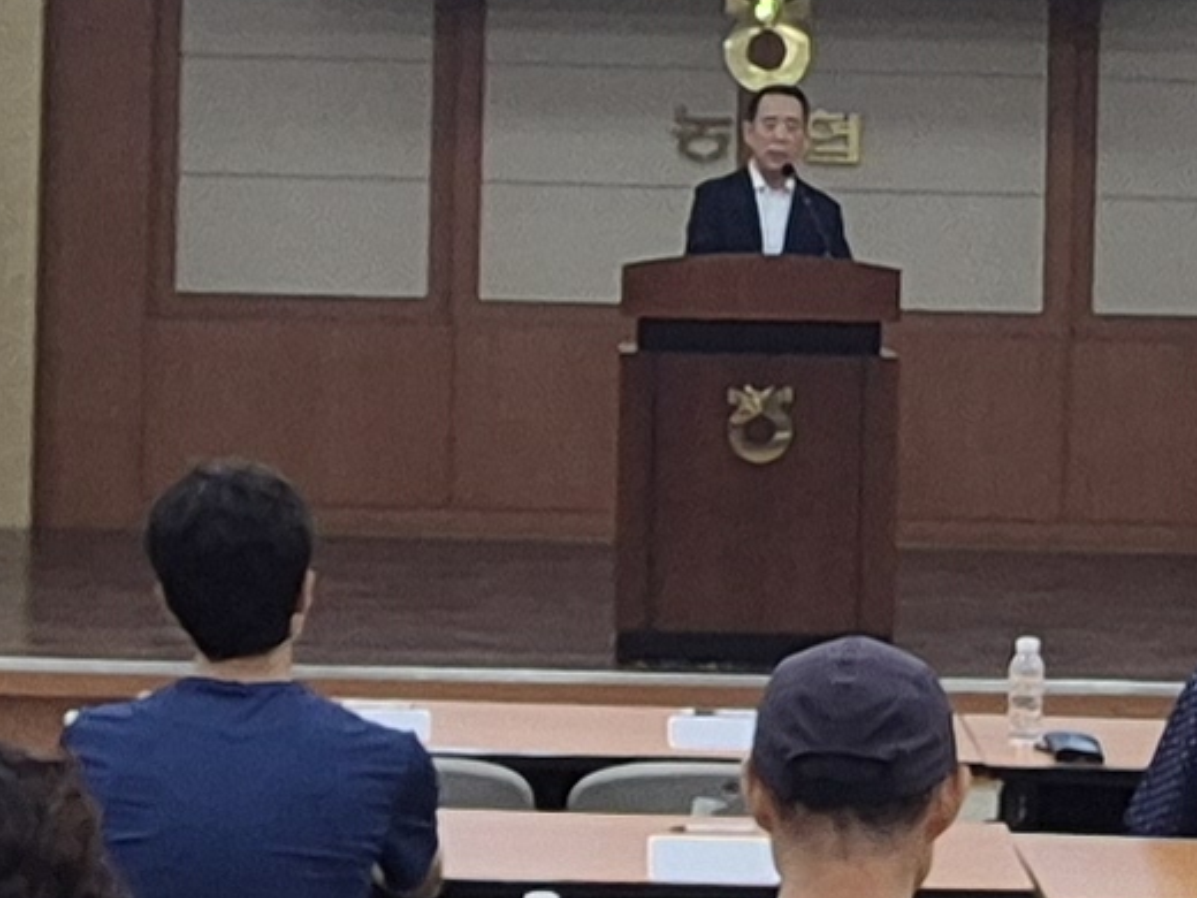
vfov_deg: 14.7
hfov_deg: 19.6
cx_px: 755
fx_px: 3458
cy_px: 251
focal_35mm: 100
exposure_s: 1/120
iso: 64
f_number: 2.2
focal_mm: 2.2
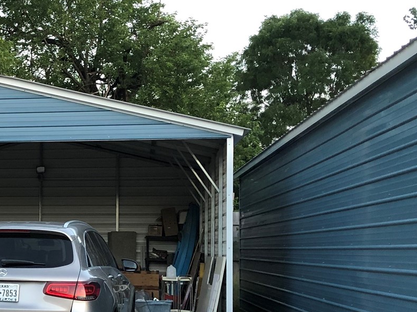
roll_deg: -0.6
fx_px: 879
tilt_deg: -0.3
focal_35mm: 73
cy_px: 230
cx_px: -35
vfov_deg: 20.0
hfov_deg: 24.9
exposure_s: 1/30
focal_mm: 3.99
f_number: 1.8
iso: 40
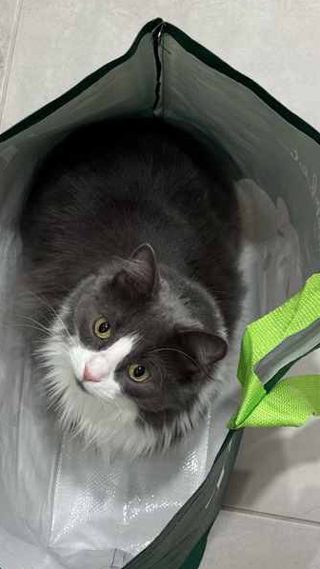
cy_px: 236
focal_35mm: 71
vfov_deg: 29.7
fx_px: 1072
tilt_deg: -78.1
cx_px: 123
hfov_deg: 17.0
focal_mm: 6.76
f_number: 1.78
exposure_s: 1/60
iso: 250
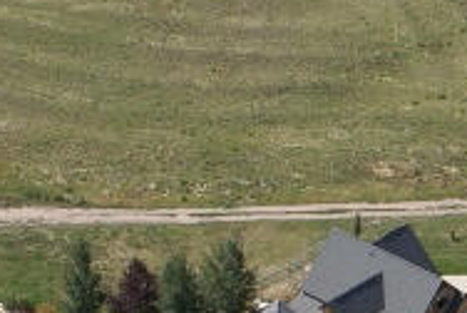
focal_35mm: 204
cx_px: 683
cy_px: 514
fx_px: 2650
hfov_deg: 9.8
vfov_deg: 6.6
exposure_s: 1/100
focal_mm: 40
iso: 100
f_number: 13
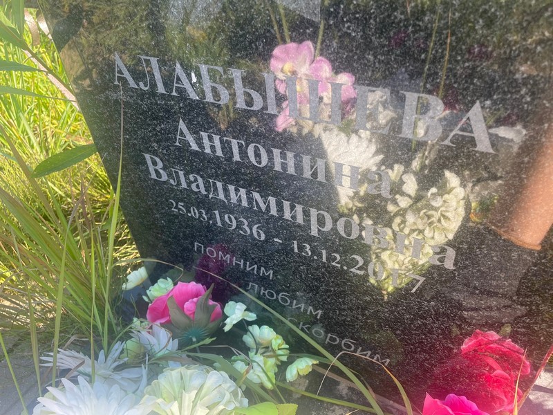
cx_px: 276
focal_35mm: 26
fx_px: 415
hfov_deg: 67.3
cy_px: 208
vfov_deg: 53.1
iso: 32
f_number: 1.6
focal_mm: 4.2
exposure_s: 1/260
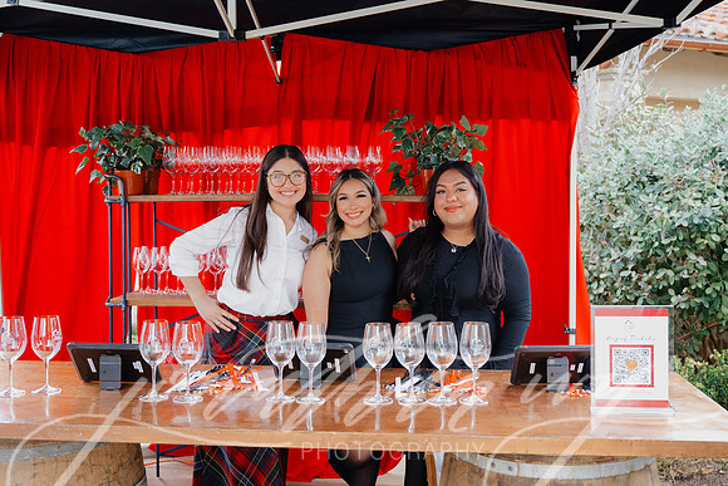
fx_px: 870
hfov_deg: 45.4
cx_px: 364
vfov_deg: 31.2
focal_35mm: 43
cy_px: 243
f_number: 4
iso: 2000
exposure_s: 1/160
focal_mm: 43
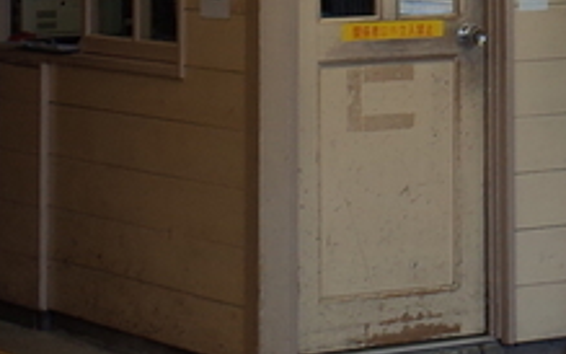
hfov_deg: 10.4
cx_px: 837
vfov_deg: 6.6
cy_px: -309
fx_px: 3009
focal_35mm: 195
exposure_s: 1/100
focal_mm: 18.3
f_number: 5.6
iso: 200
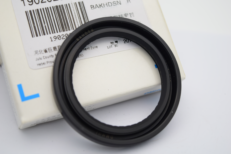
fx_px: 443
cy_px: 77
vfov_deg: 19.7
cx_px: 116
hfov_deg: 29.2
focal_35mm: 69
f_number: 5
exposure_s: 1/15
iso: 200
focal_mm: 46
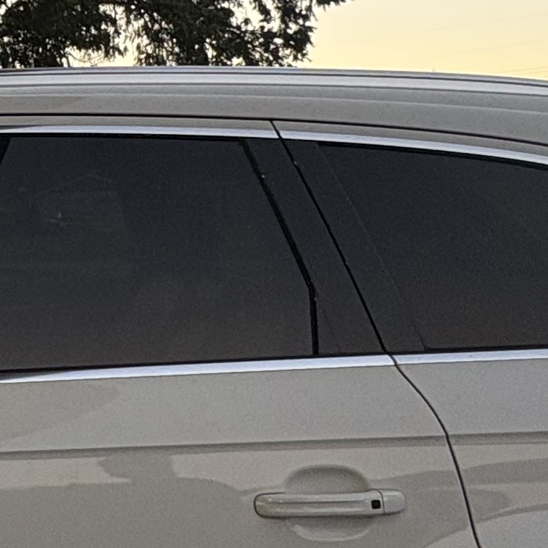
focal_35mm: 66
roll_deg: +2.3
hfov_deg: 22.8
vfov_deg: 25.9
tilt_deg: +4.3
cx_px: -196
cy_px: 160
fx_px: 1182
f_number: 2.2
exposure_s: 1/99
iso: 125
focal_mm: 2.22
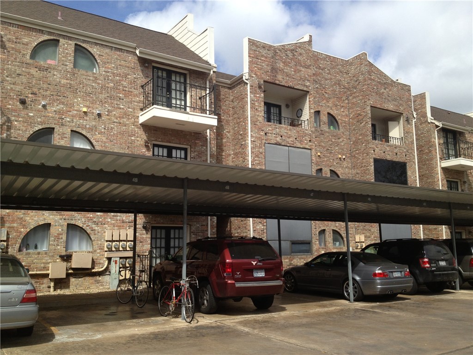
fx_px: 478
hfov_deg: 52.6
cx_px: 236
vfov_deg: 40.7
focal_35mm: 35
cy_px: 178
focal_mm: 4.28
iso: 50
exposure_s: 1/1672
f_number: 2.4
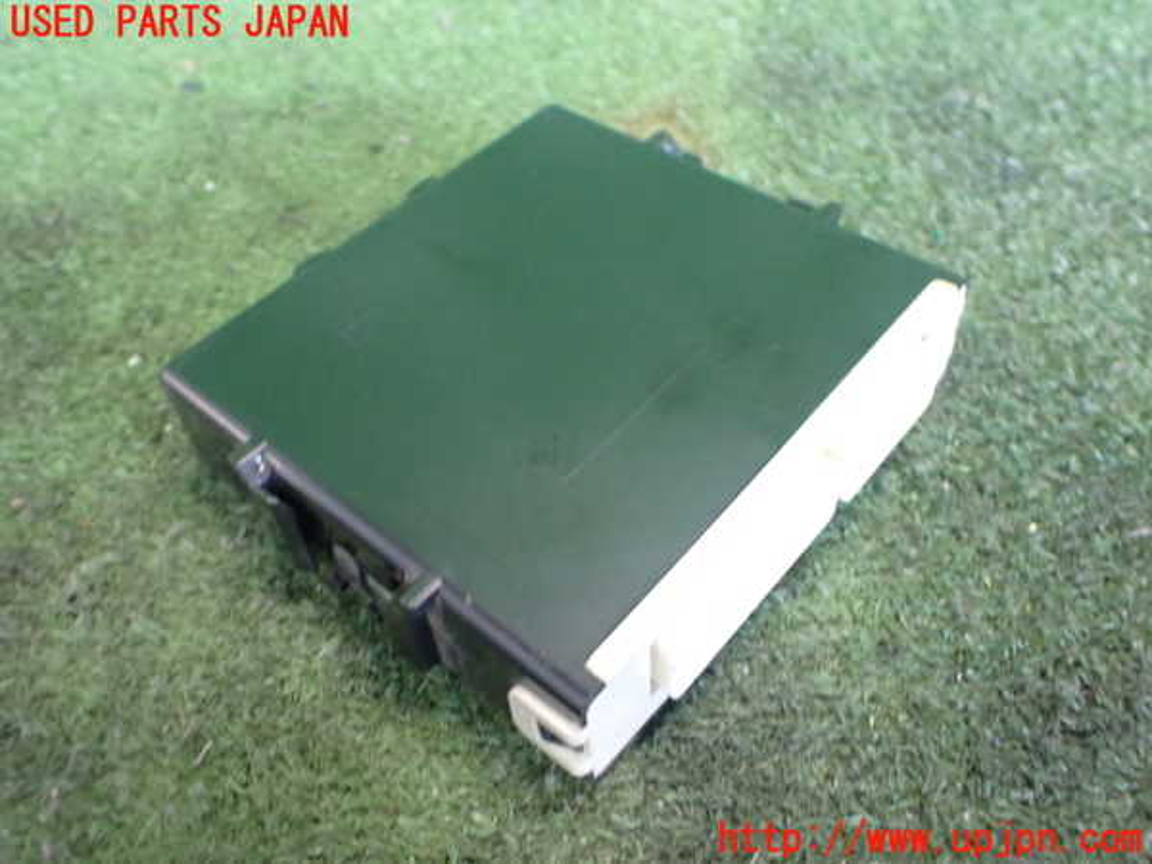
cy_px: 432
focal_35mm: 30
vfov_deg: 46.8
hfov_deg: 60.0
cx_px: 576
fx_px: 998
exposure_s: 1/50
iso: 800
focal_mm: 5.4
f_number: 2.3
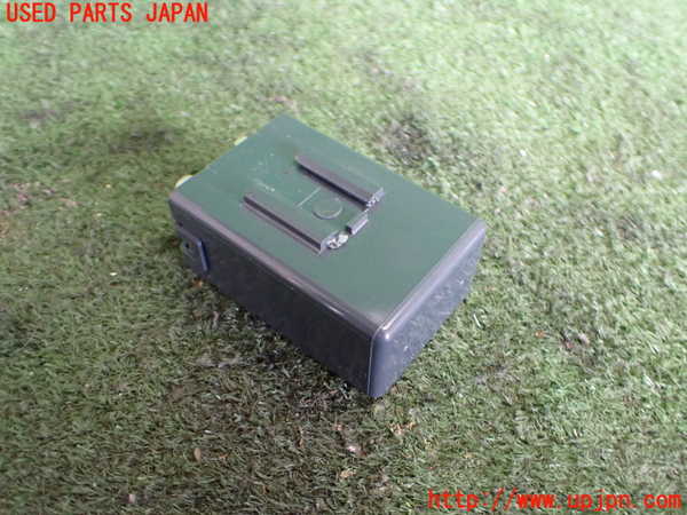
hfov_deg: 60.0
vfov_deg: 46.8
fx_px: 595
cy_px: 258
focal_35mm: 30
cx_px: 344
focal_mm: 5.4
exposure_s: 1/80
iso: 800
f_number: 2.3
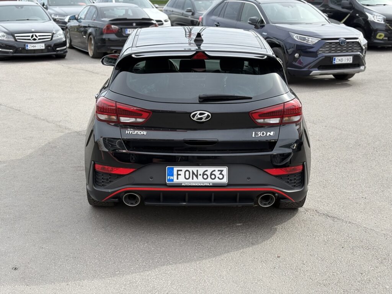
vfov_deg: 28.0
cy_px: 147
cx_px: 196
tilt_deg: -14.6
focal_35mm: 52
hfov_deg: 36.8
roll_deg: +0.6
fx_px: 589
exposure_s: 1/581
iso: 50
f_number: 1.6
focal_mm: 5.96
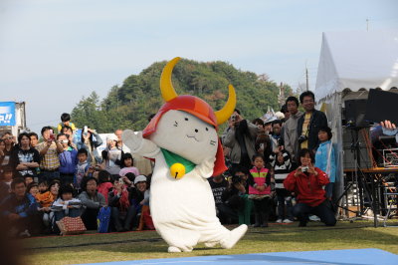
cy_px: 132
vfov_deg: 13.0
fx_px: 1160
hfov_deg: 19.5
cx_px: 199
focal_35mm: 105
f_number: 8
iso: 200
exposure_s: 1/400
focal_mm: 70
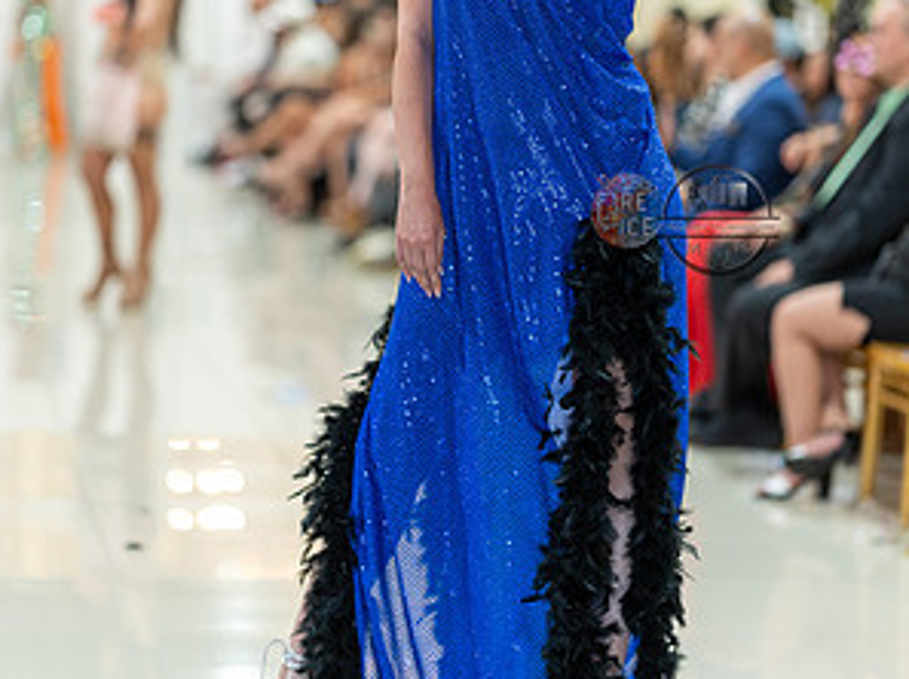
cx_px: 456
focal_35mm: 124
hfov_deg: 15.9
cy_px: 220
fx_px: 3252
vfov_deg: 11.9
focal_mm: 85
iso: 320
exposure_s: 1/160
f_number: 1.4
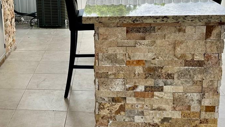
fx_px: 364
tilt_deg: -12.2
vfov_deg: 19.6
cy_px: 35
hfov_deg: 32.8
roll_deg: +0.4
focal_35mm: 61
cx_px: 28
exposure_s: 1/1779
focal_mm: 6.86
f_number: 1.78
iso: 80
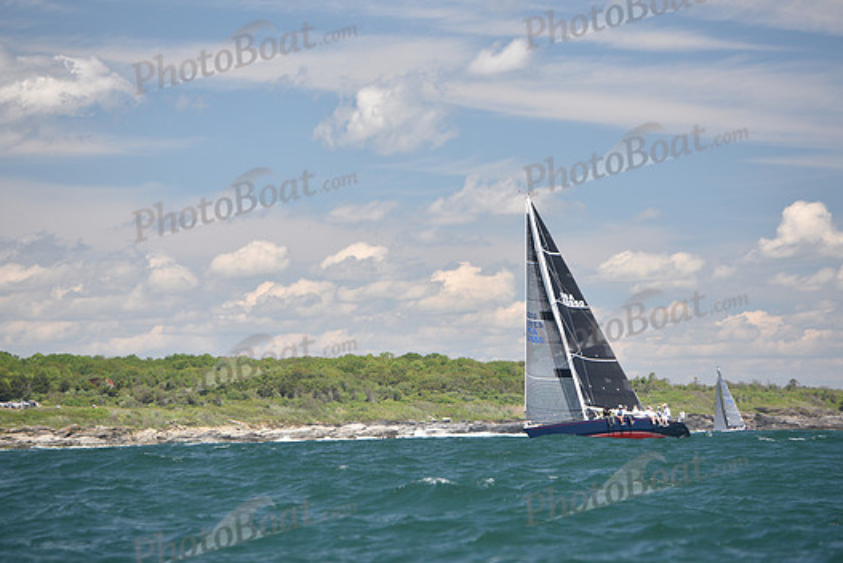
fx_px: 4123
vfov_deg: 7.8
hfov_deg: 11.7
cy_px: 262
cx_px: 441
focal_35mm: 176
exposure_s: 1/1000
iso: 200
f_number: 3.5
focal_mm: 160
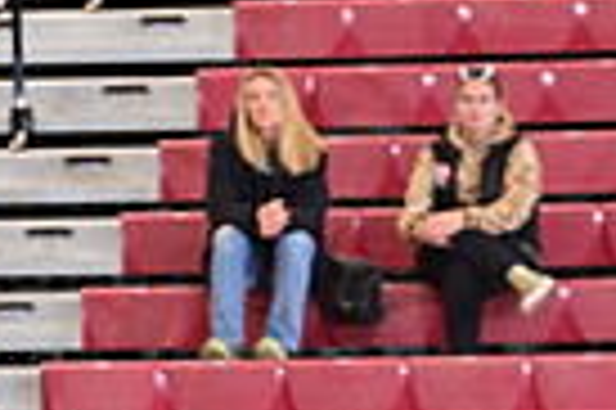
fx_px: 14459
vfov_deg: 1.6
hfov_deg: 2.4
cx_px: 18
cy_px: 813
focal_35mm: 846
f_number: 4
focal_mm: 200
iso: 1250
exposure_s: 1/200
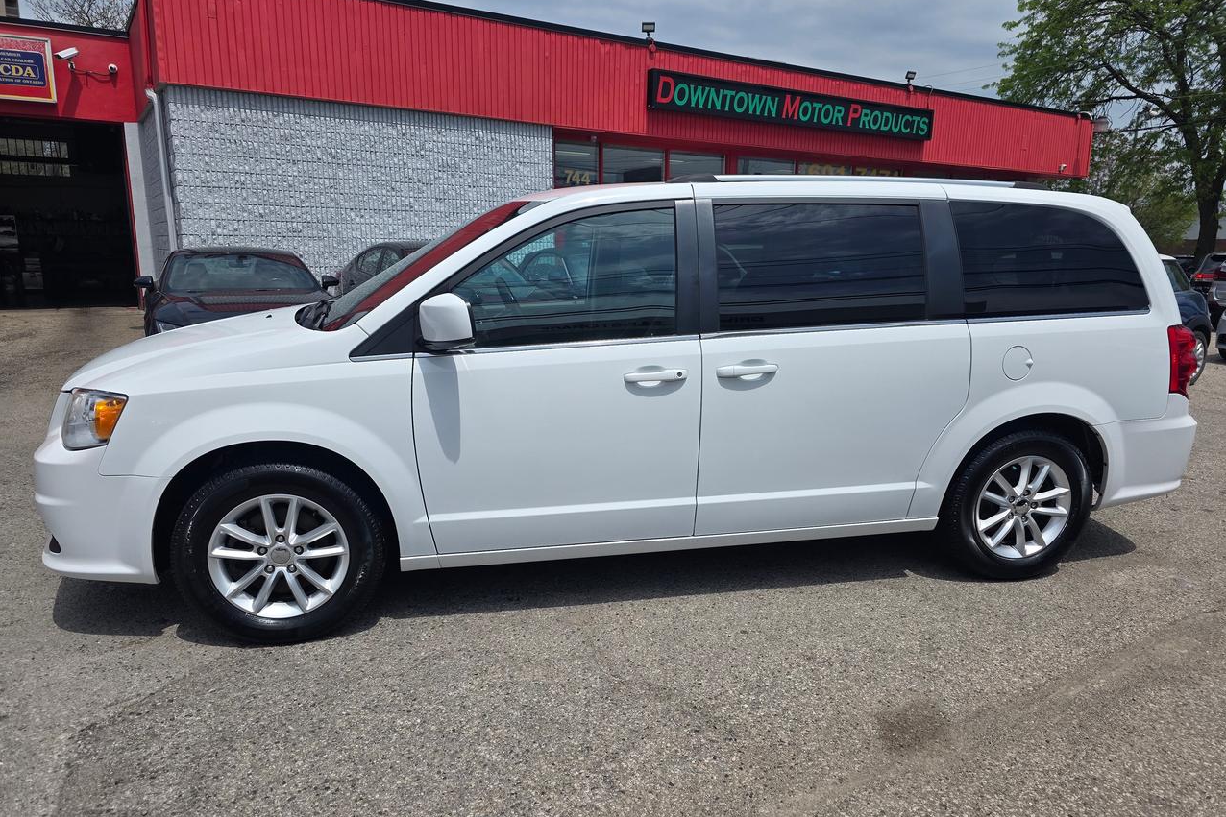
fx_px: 817
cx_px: 613
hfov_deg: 73.7
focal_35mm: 24
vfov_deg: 53.1
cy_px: 435
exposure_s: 1/7944
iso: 50
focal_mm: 6.3
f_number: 1.7
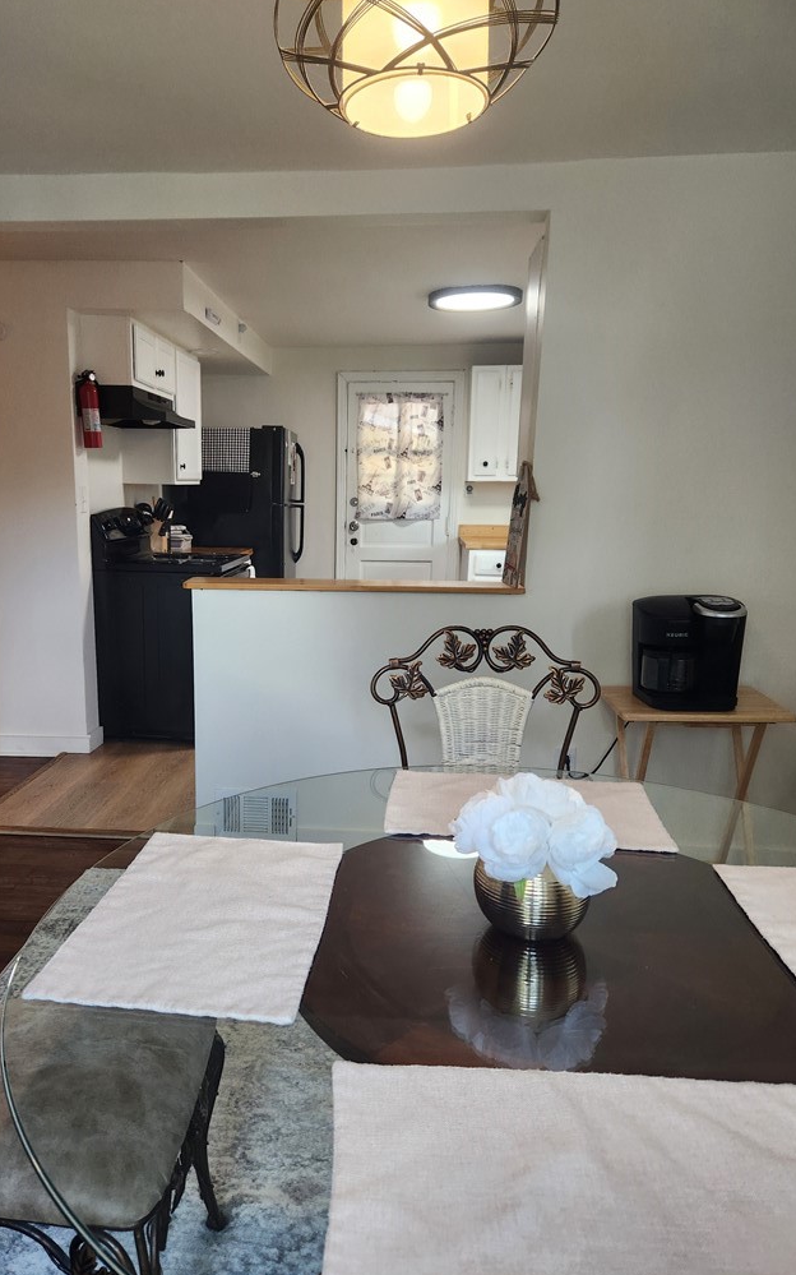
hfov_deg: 49.0
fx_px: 868
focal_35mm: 25
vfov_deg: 72.6
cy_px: 639
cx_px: 320
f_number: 1.8
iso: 200
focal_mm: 5.4
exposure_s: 1/120
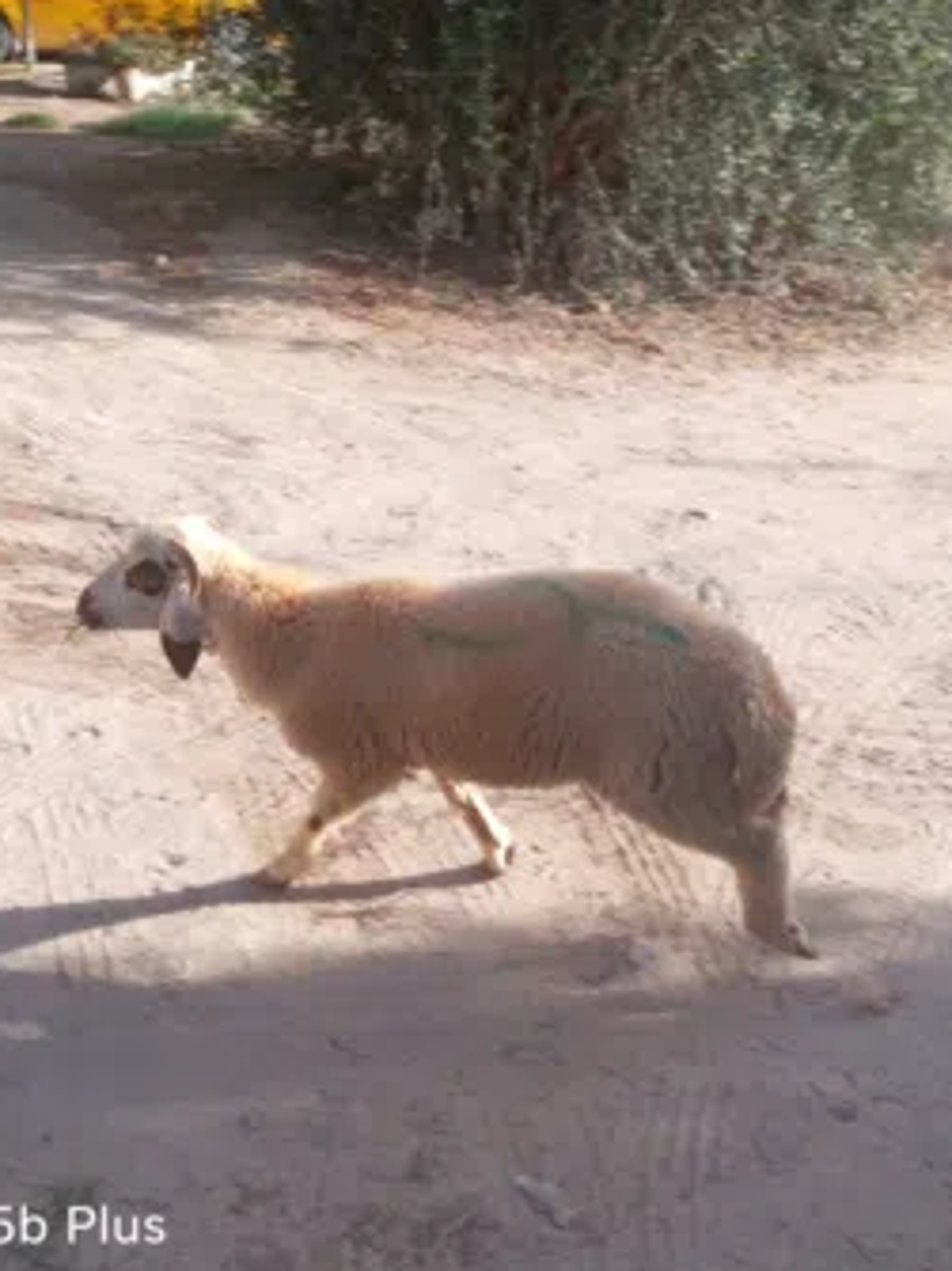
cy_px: 288
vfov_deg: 42.3
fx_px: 1578
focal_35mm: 43
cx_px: 432
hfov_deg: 33.6
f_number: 16
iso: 102
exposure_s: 1/208
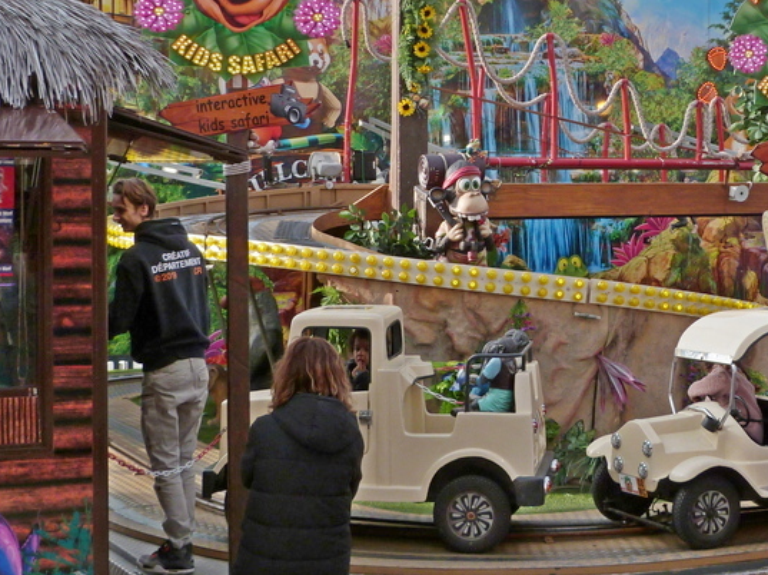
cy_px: 215
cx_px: 528
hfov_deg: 23.7
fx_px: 1818
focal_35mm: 82
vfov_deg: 17.9
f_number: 3.6
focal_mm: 7.8
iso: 100
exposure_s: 1/500
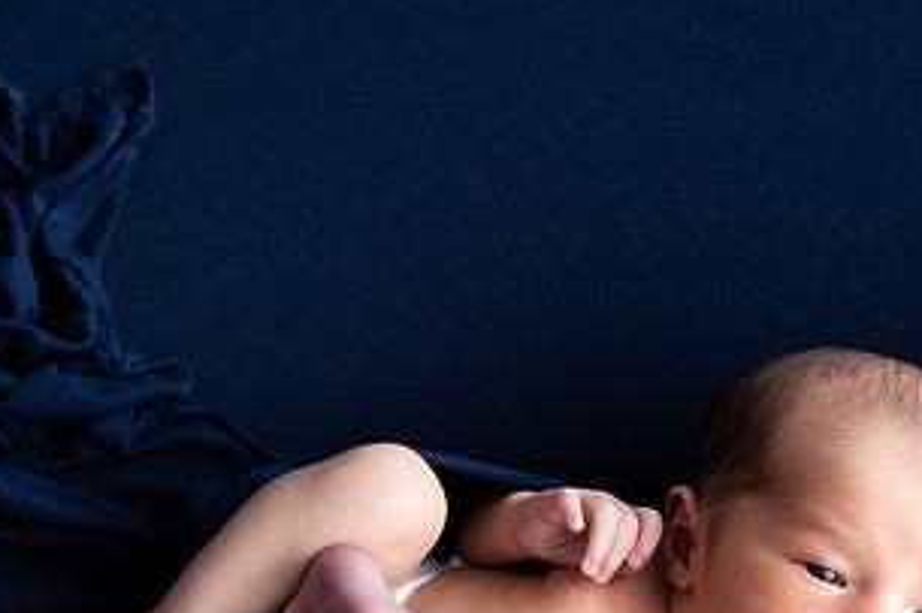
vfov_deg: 16.7
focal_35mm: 81
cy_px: 514
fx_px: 2073
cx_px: 579
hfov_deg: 25.0
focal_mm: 40
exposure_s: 1/160
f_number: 3.5
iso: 320
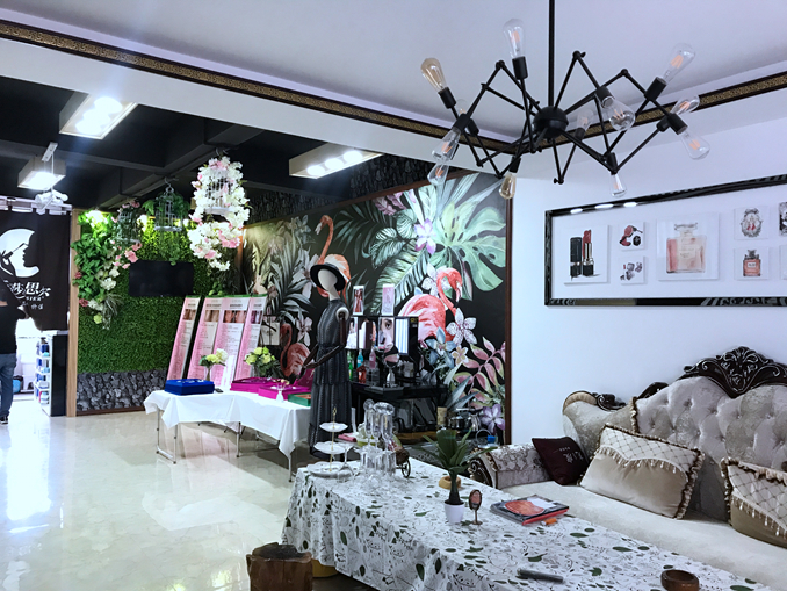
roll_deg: -0.8
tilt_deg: +0.2
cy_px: 296
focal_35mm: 28
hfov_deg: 63.4
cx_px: 394
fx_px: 637
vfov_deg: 49.8
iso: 80
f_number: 1.8
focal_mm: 3.99
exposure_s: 1/17
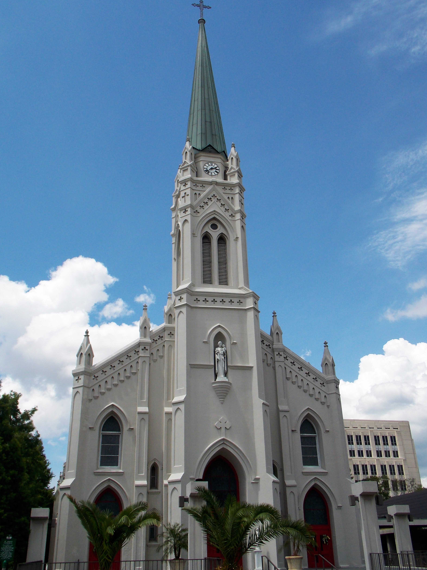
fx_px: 526
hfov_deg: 44.2
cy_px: 277
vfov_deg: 56.8
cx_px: 216
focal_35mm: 32
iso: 80
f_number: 10.6
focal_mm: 5.3
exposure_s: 1/200
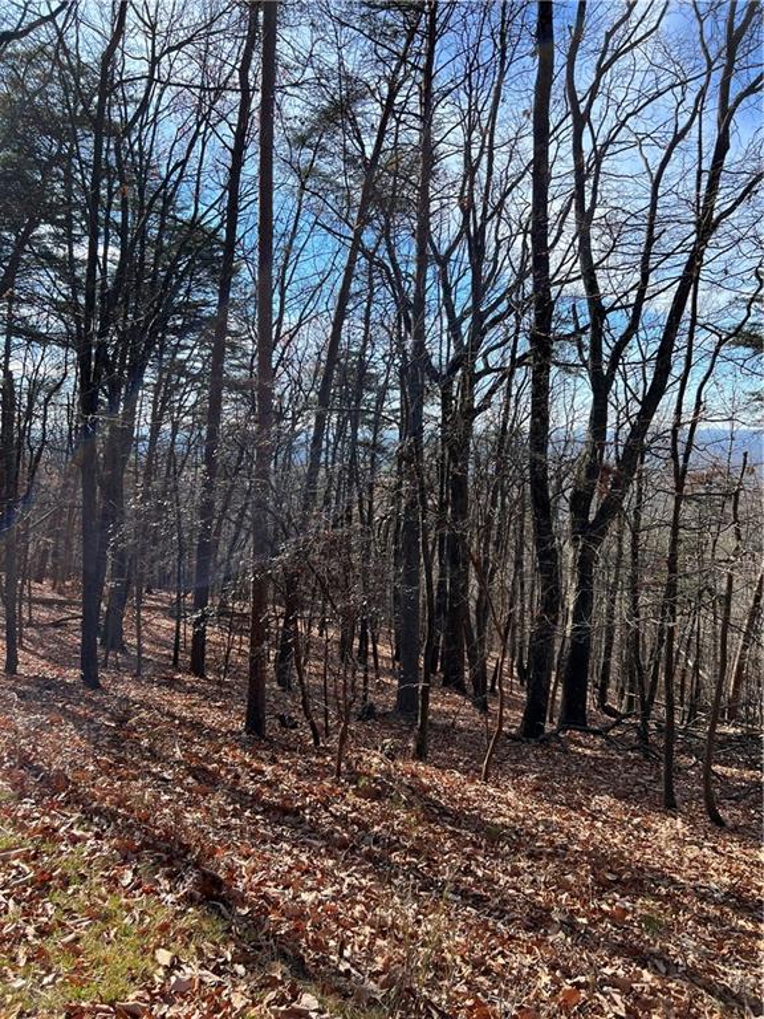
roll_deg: +0.6
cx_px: 382
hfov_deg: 53.1
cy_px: 510
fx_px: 765
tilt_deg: -6.8
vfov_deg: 67.3
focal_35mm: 26
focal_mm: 5.7
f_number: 1.5
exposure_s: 1/1377
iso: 50
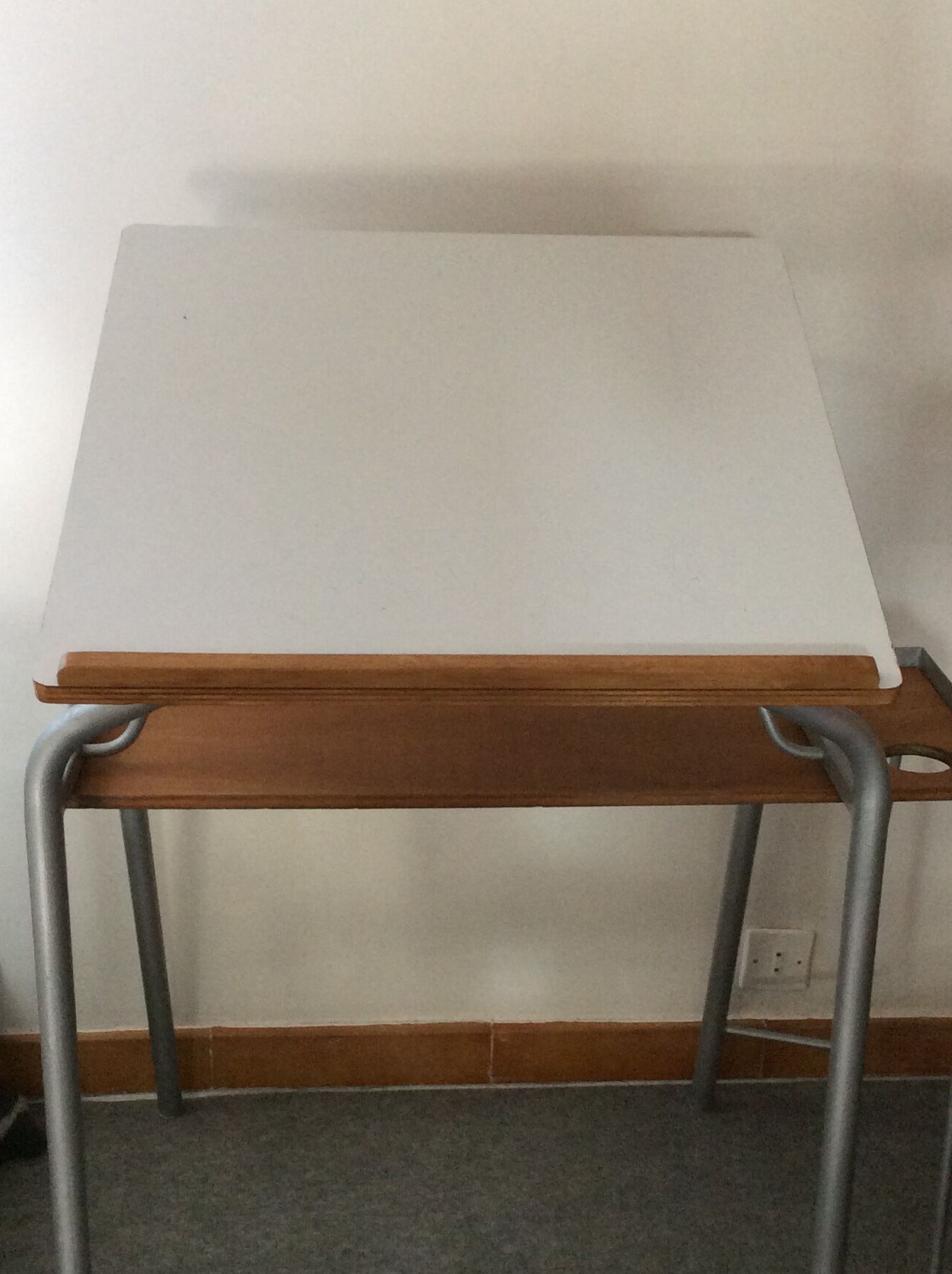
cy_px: 781
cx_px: 486
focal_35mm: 48
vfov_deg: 39.5
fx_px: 1764
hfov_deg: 30.2
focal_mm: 3.3
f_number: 2.4
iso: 125
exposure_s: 1/25
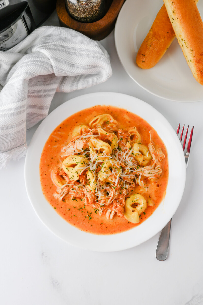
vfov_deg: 39.6
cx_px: 102
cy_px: 152
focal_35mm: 50
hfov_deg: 26.9
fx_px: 424
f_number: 4
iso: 160
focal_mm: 50
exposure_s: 1/100
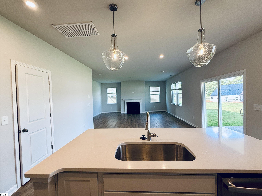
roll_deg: -1.0
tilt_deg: -0.5
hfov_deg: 102.1
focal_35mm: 14
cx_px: 131
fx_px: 106
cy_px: 98
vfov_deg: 85.7
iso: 100
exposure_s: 1/120
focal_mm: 2.22
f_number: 2.2
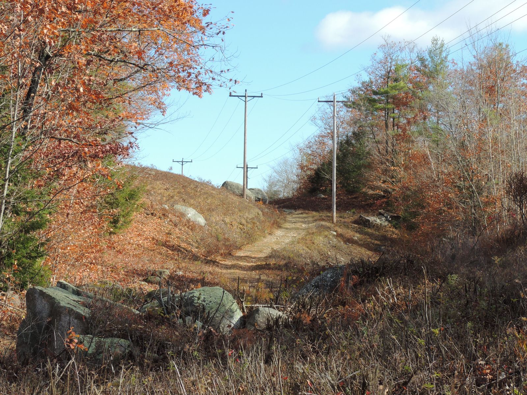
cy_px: 198
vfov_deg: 16.4
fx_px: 1370
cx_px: 264
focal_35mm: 90
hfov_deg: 21.8
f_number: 8.1
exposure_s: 1/100
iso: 100
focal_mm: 16
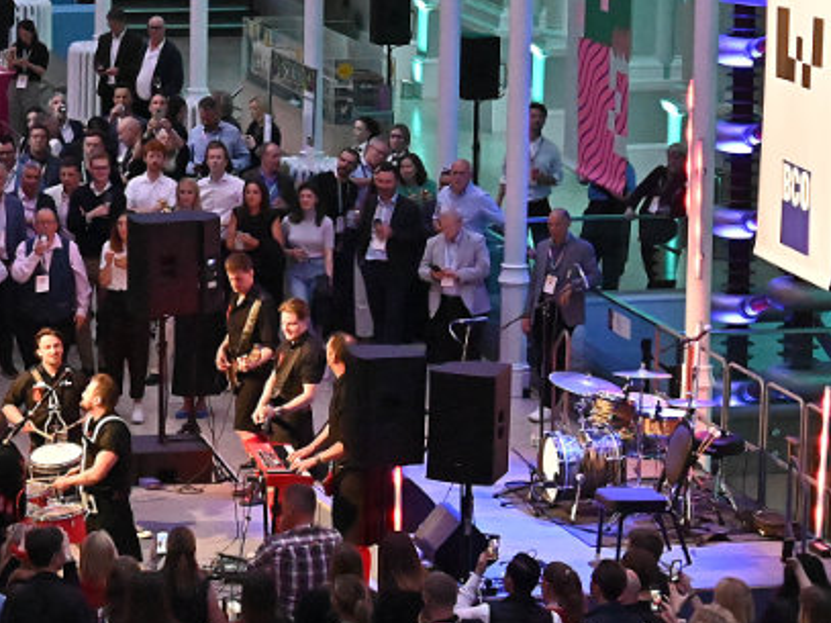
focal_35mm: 170
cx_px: 98
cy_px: 162
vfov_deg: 8.7
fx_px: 4080
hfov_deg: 11.6
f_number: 6
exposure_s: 1/100
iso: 6400
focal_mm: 70
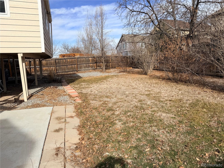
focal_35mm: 24
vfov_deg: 56.8
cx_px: 112
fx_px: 155
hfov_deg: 71.6
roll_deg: +0.9
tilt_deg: -9.8
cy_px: 84
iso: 80
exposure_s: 1/5714
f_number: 1.78
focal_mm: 6.76
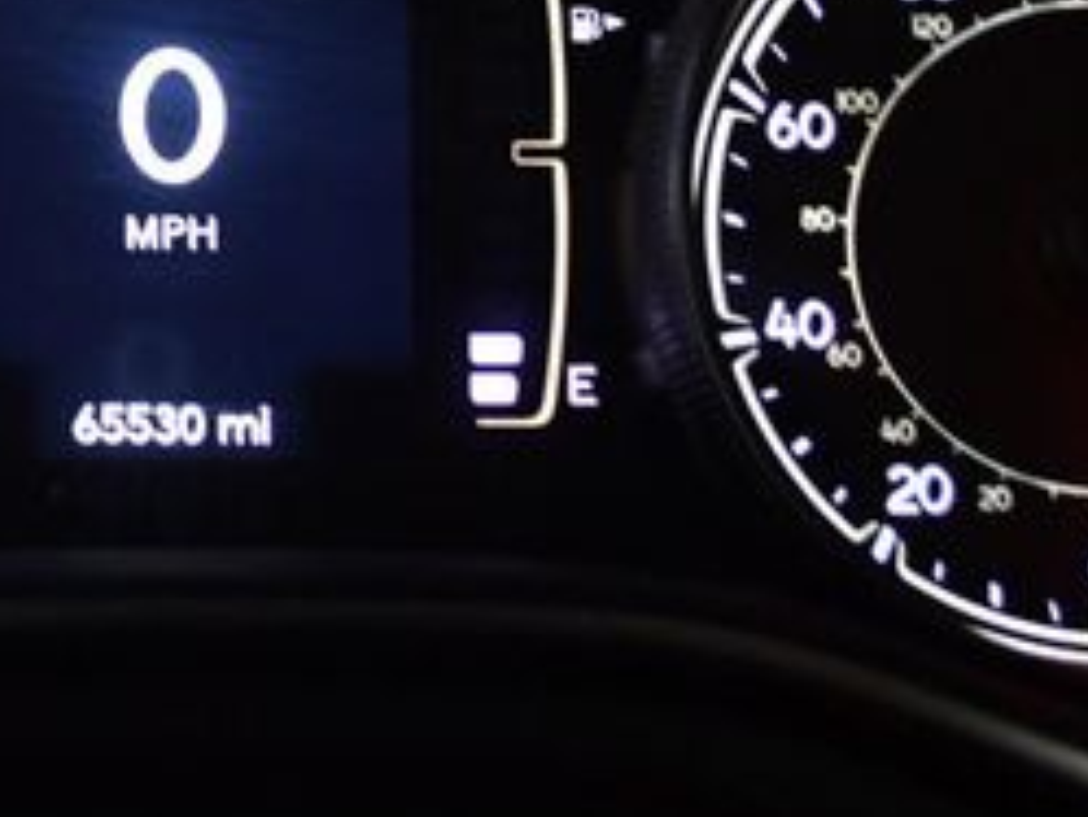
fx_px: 3490
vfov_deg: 13.3
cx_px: 127
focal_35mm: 111
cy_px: 201
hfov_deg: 17.5
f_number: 4.5
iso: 3200
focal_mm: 30
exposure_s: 1/125
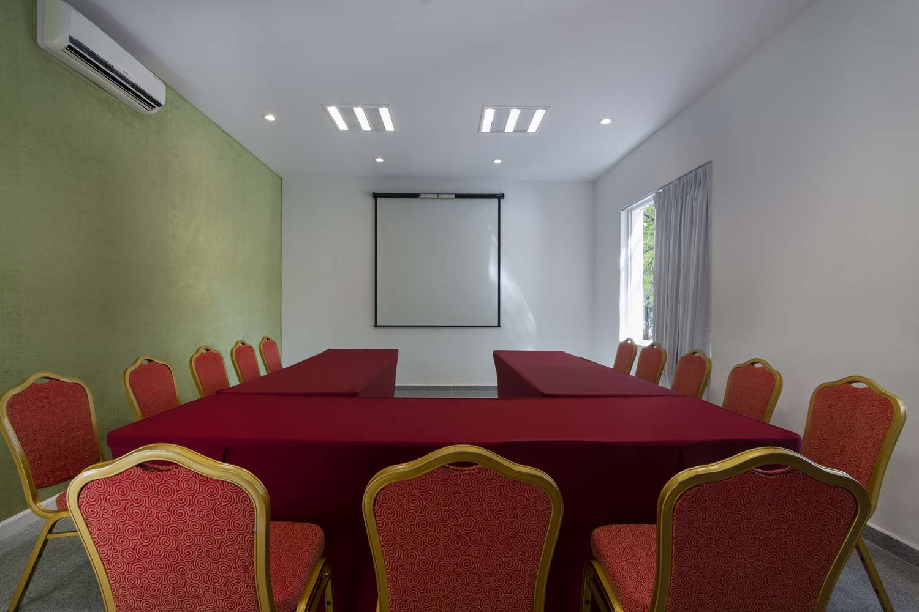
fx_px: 421
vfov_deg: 72.1
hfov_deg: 95.0
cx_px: 460
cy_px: 306
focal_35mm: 16
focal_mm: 11
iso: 100
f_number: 11
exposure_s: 1/2.5
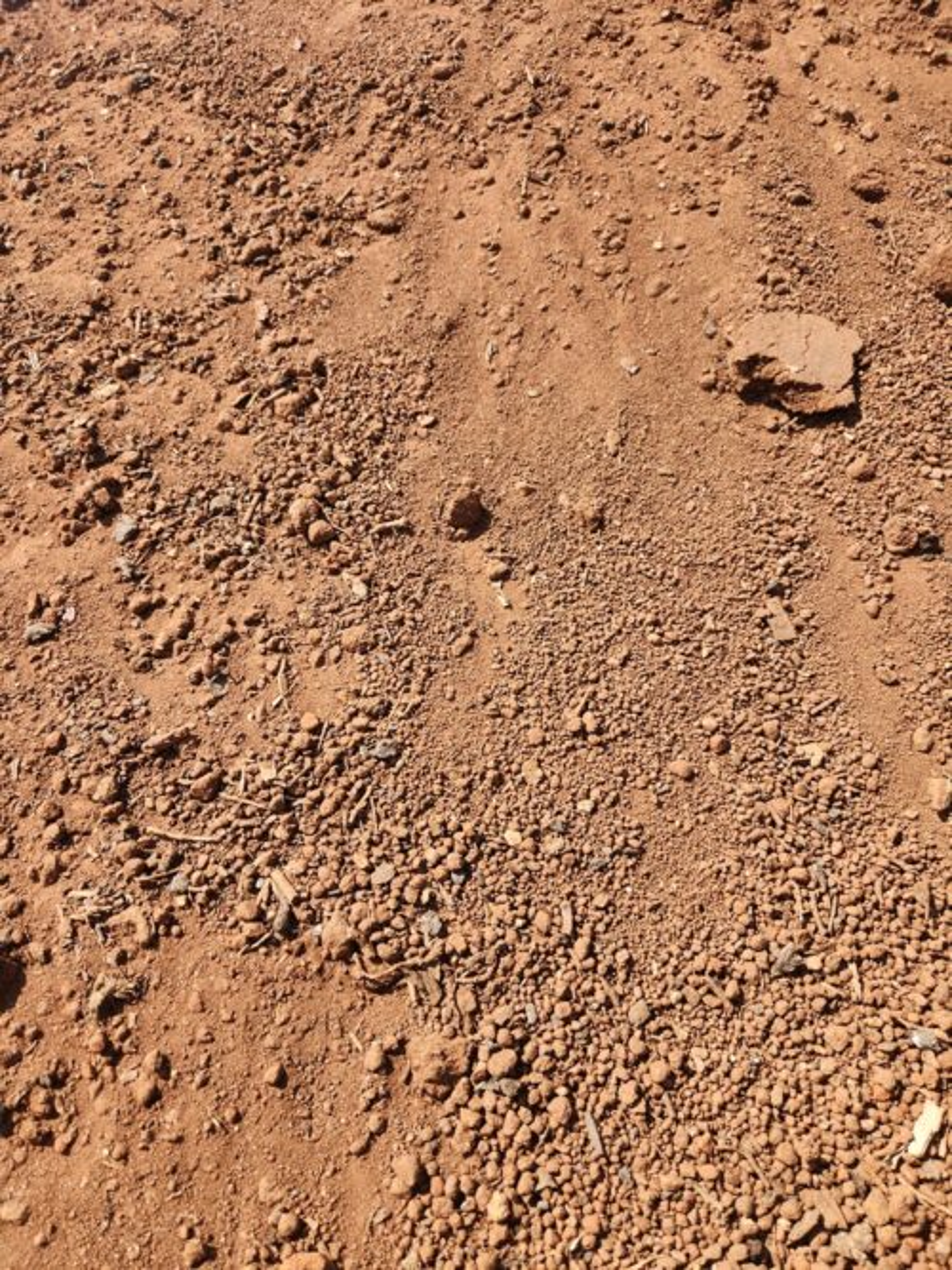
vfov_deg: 73.9
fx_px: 844
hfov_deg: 58.9
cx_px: 476
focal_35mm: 23
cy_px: 635
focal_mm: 5.4
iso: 20
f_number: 1.8
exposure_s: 1/675
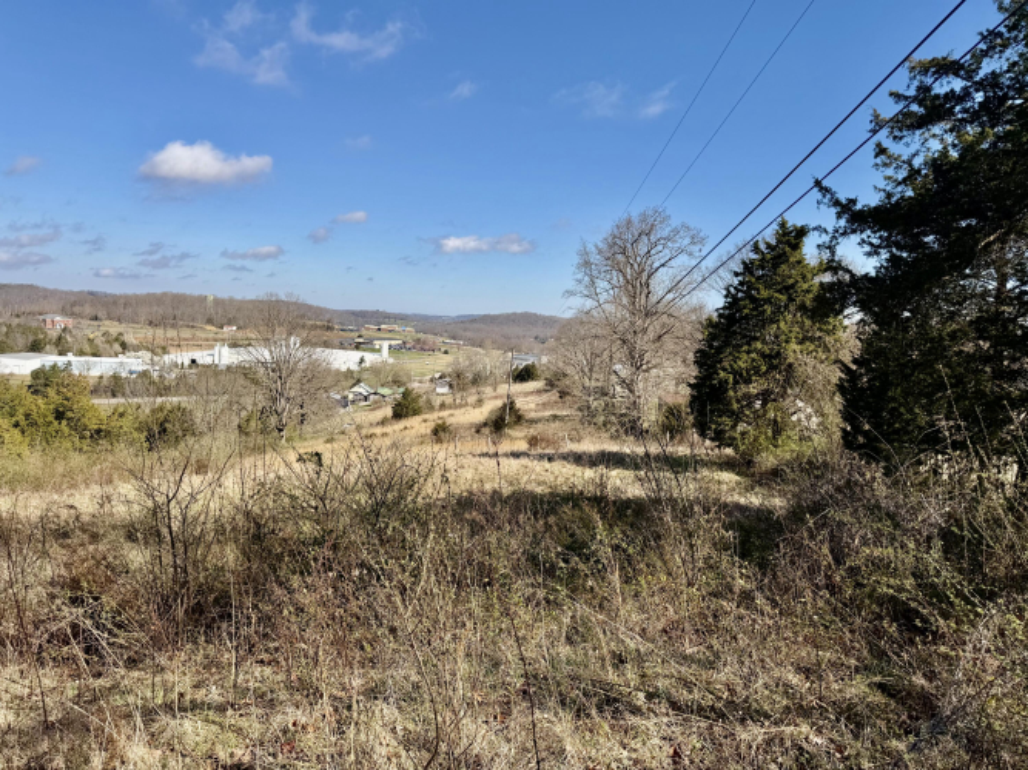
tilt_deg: -6.5
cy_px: 385
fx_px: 713
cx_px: 514
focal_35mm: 24
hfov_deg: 71.6
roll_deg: -2.5
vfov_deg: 56.8
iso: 80
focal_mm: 6.76
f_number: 1.78
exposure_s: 1/3759
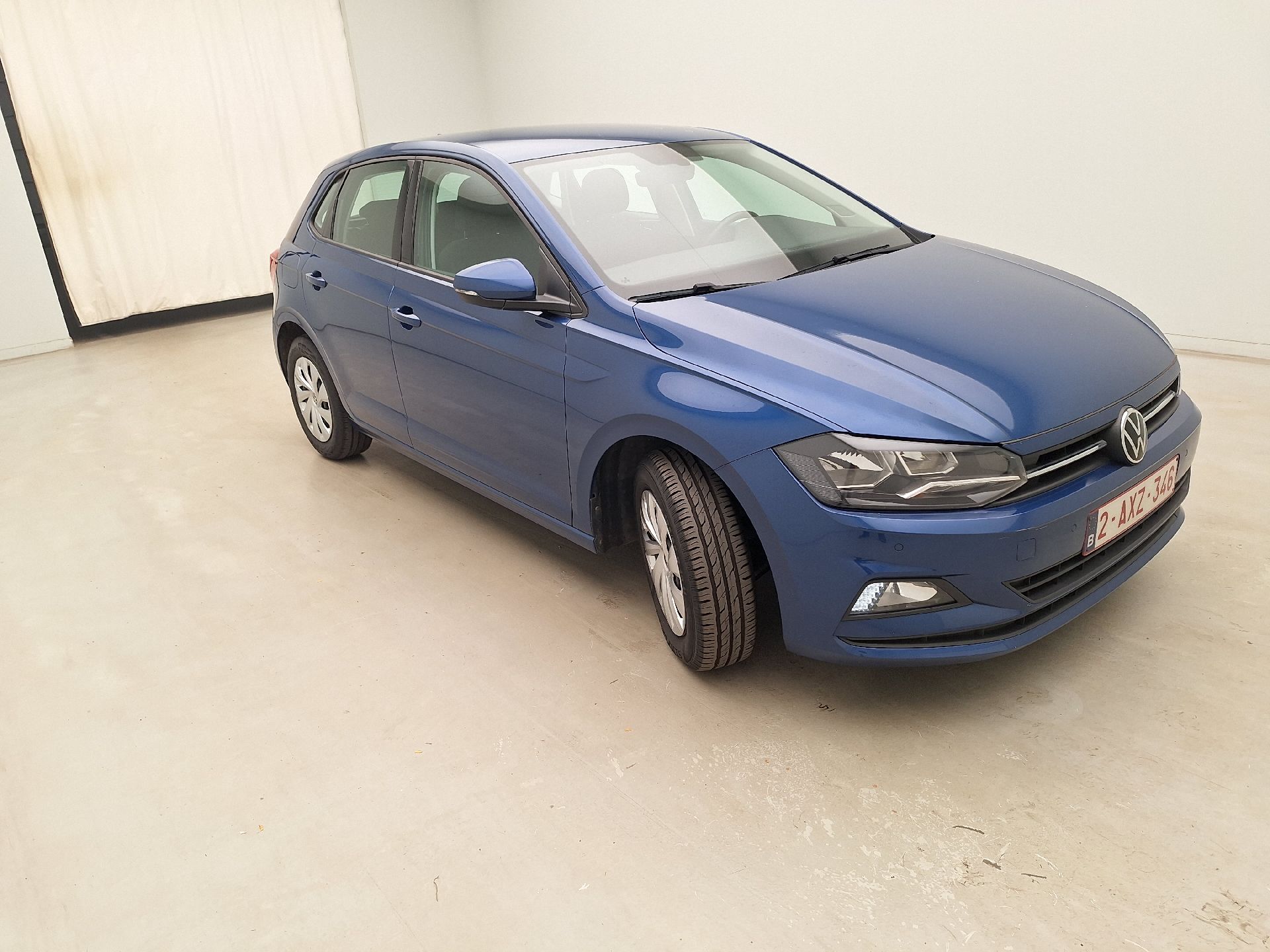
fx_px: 844
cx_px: 635
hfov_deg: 73.9
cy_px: 476
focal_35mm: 23
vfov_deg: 58.9
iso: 50
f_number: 1.8
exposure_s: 1/100
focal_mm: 5.54
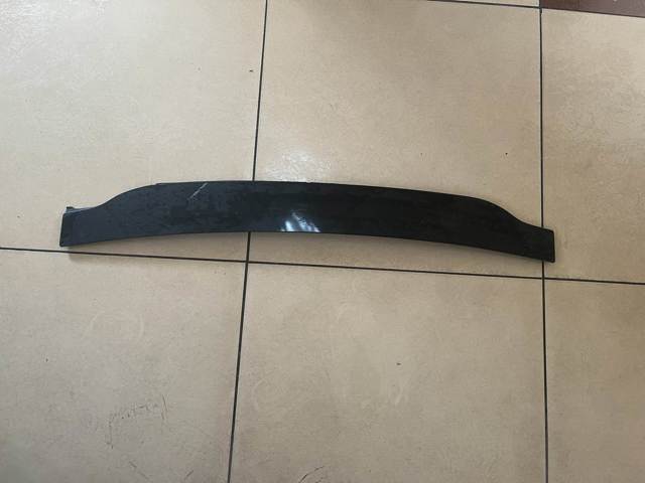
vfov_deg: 53.1
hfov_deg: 67.3
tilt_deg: -82.0
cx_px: 322
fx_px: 484
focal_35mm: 26
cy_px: 242
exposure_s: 1/60
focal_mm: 5.1
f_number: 1.6
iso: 200
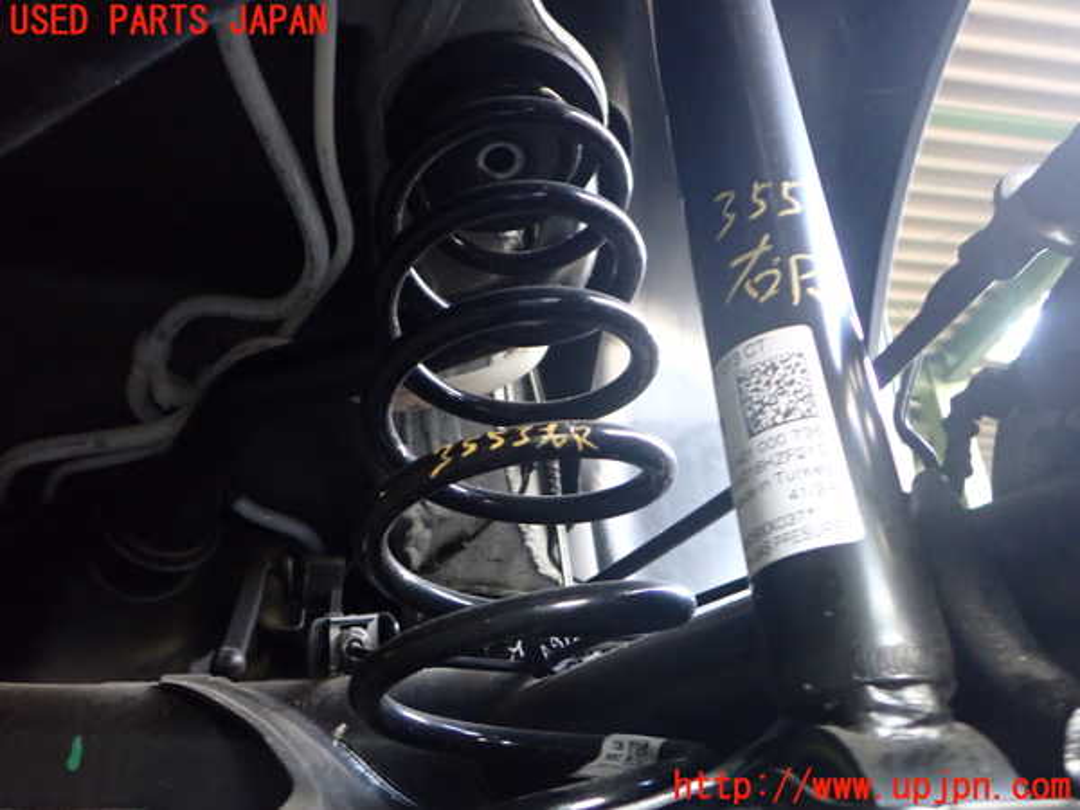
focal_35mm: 30
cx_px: 540
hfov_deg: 60.0
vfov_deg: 46.8
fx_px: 936
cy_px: 405
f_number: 2.3
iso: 1000
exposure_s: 1/60
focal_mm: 5.4
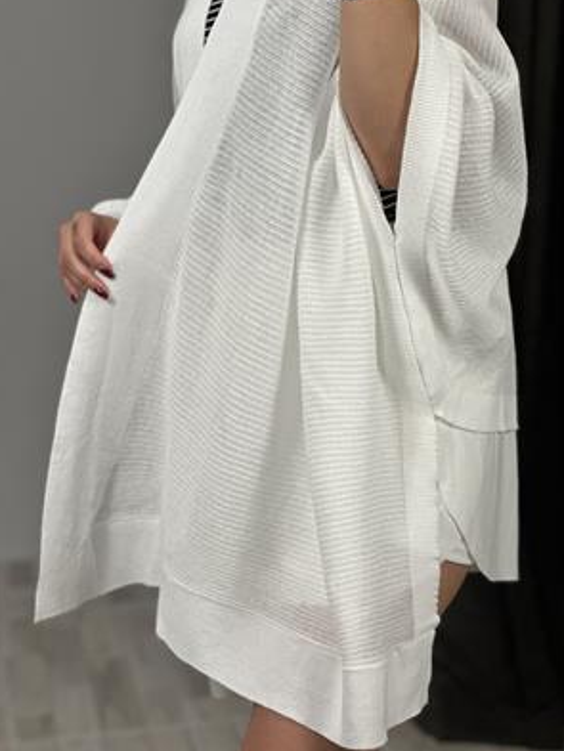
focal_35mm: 81
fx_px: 1759
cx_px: 287
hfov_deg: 18.2
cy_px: 368
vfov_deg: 24.1
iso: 80
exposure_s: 1/100
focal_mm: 9
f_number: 2.8
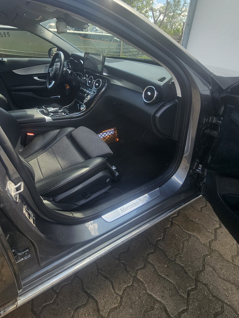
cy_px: 115
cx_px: 90
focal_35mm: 17
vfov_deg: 88.8
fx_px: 156
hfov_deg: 73.5
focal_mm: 2.2
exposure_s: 1/452
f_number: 2.2
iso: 50
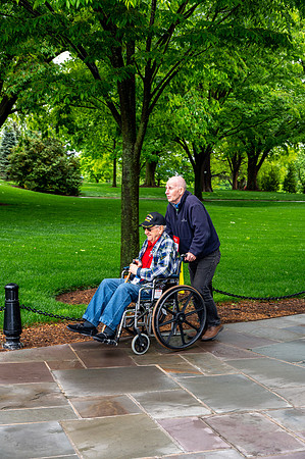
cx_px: 152
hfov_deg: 25.5
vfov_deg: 37.6
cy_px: 230
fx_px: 675
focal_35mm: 53
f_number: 6.3
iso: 400
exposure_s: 1/100
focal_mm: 53
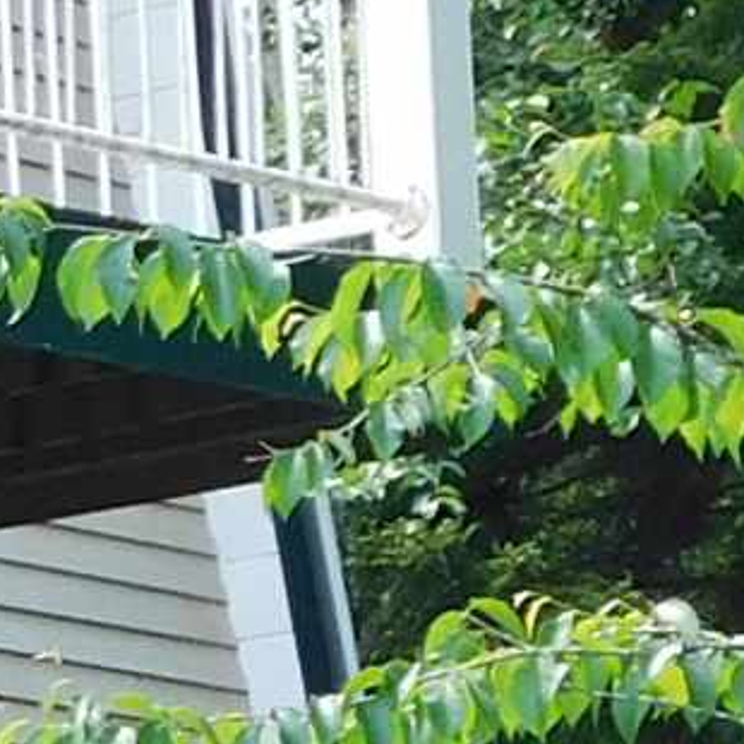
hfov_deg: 5.2
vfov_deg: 5.5
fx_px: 7660
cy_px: 862
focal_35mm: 315
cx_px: -1550
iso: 125
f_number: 3.5
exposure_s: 1/60
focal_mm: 6.3
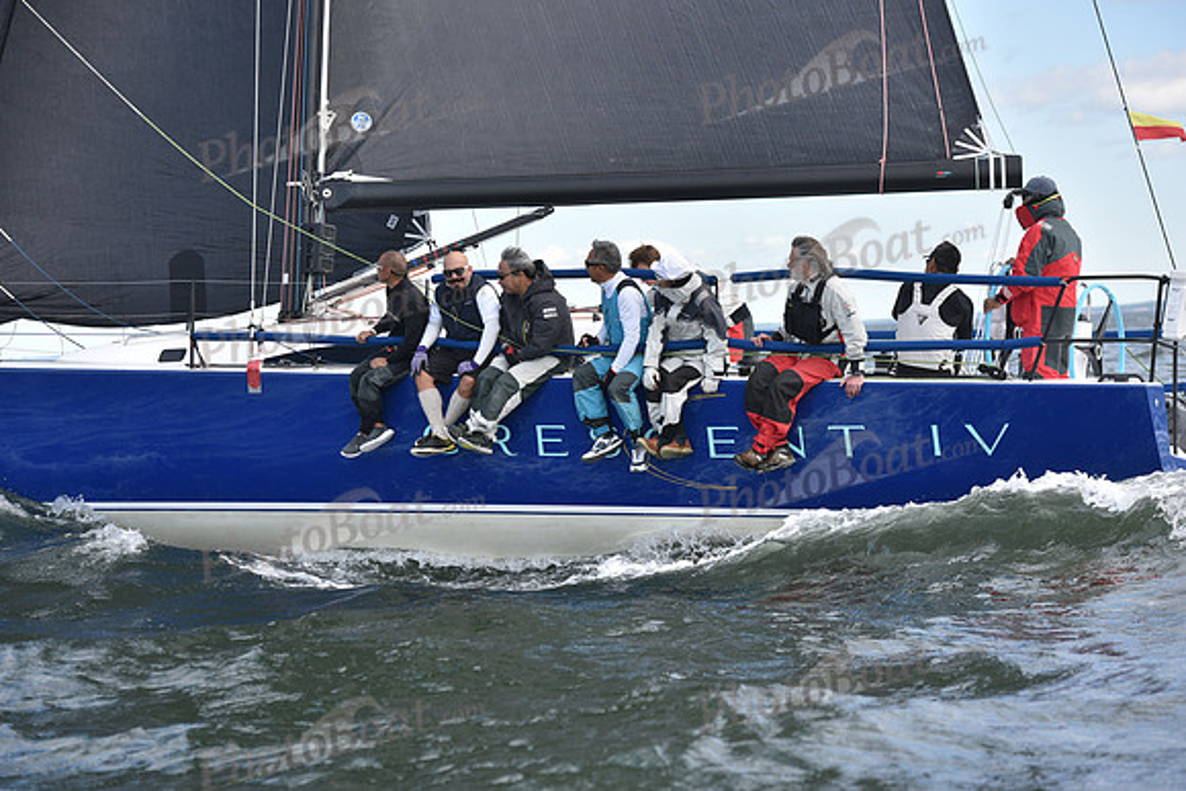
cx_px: 593
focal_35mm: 102
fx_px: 3361
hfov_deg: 20.0
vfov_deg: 13.4
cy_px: 396
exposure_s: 1/1000
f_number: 5
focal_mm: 102
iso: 320
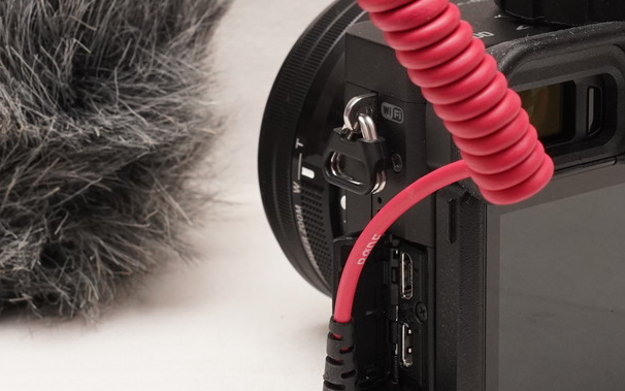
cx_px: 400
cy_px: 12
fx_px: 1925
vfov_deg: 11.5
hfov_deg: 18.4
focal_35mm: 113
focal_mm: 28
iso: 1000
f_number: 11
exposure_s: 1/60
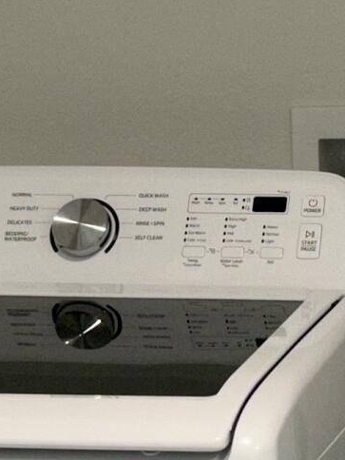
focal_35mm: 161
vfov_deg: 12.2
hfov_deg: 9.1
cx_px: 394
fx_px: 2139
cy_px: 71
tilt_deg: -3.0
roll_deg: +0.4
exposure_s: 1/60
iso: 80
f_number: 1.5
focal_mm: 5.7
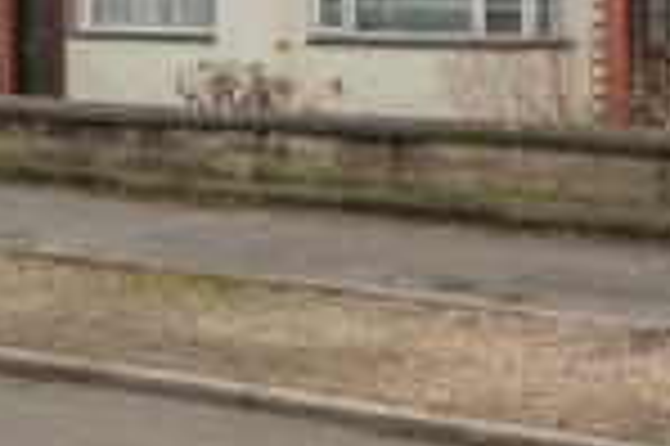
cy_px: -92
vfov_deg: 13.0
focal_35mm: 102
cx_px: 621
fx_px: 1896
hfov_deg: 19.6
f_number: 8
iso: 800
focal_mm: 32
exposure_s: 1/160
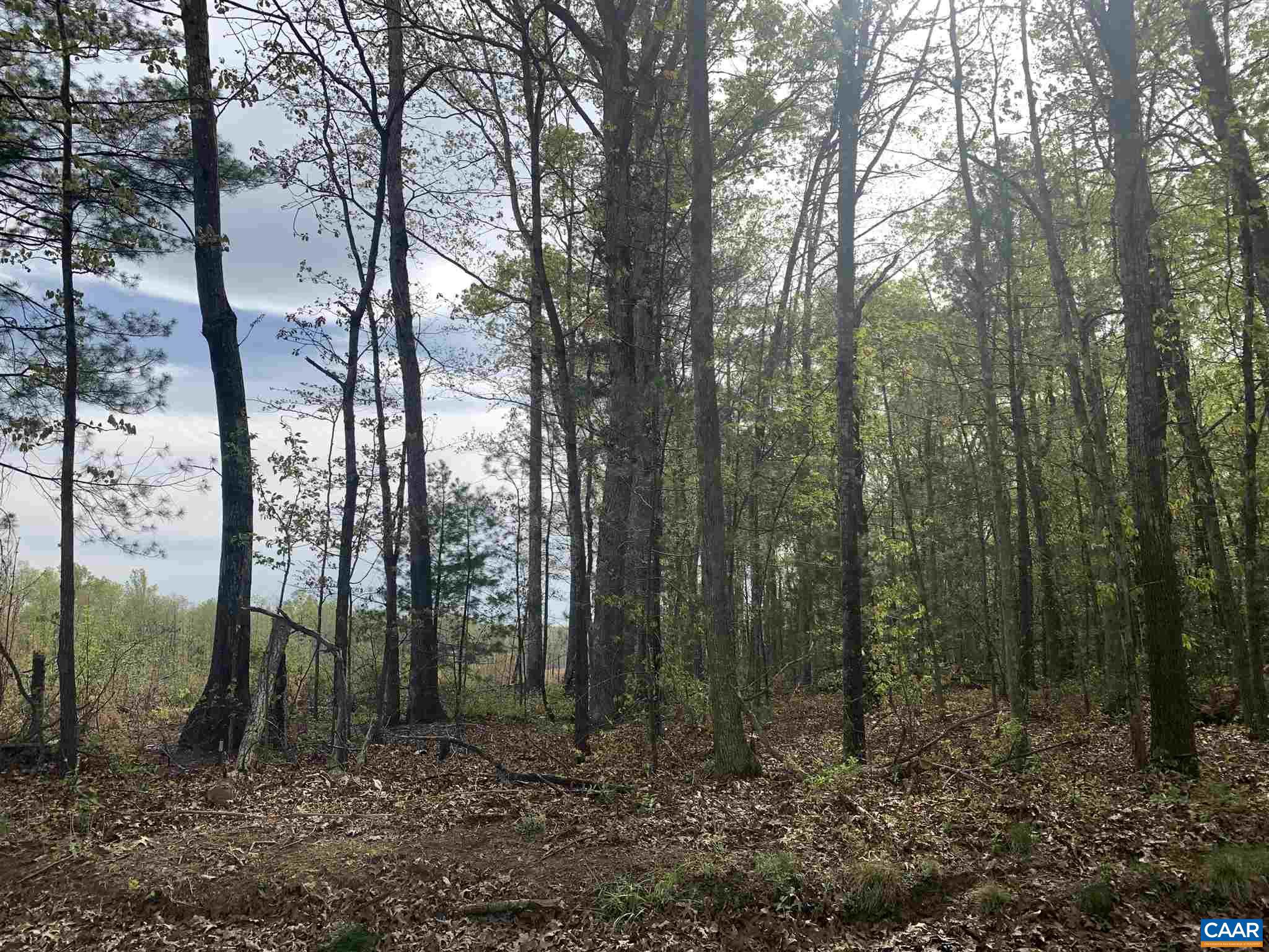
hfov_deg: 67.3
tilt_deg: +9.3
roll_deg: +1.1
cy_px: 476
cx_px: 634
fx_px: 953
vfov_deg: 53.1
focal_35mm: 26
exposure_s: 1/2611
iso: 25
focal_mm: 4.25
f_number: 1.8
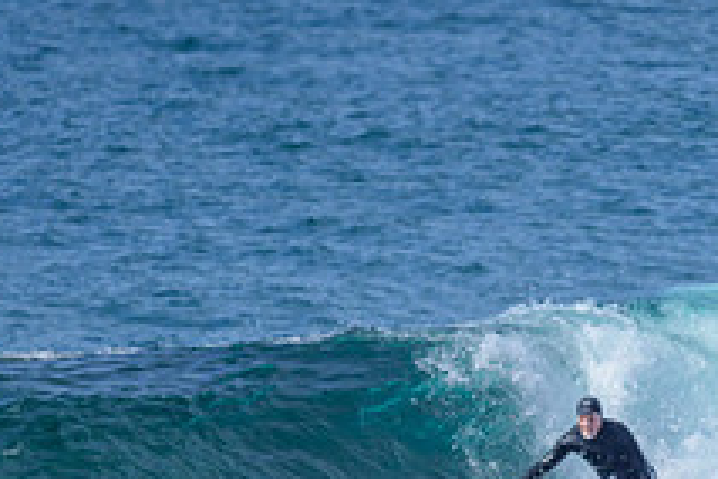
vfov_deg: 0.5
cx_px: 591
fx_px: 59789
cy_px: 493
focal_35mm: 2998
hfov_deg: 0.7
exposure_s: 1/2000
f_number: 6.3
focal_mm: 800
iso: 220
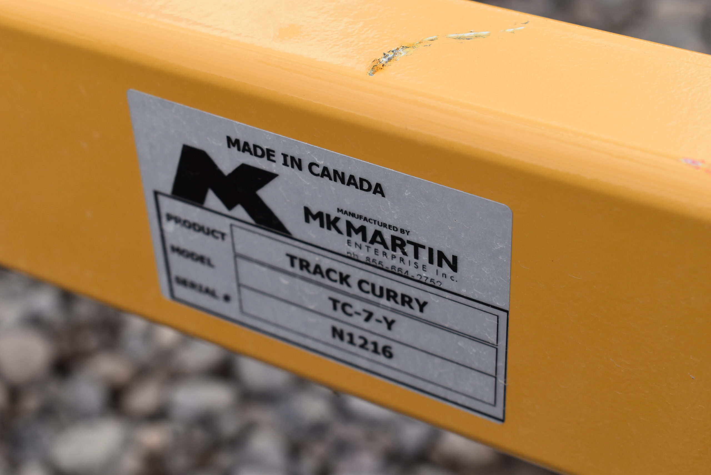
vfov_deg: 19.0
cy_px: 238
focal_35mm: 72
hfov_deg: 28.1
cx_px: 356
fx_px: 1423
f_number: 9
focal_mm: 48
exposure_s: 1/320
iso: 200
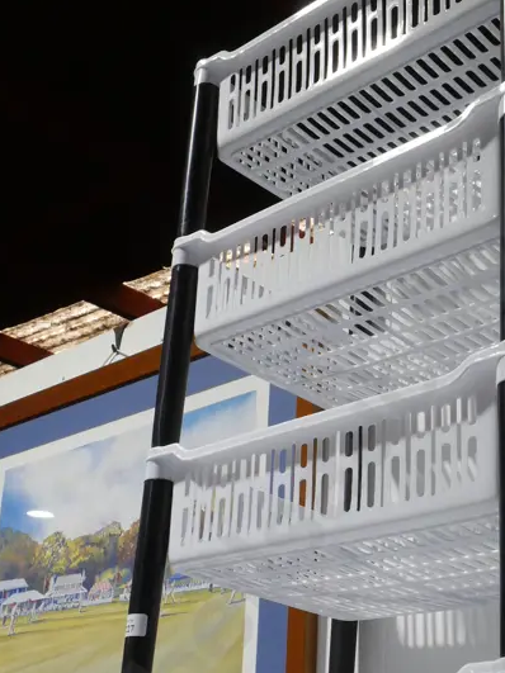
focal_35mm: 54
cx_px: 373
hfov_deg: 26.7
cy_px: 426
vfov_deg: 35.3
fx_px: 1051
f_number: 10
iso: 640
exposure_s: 1/60
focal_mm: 14
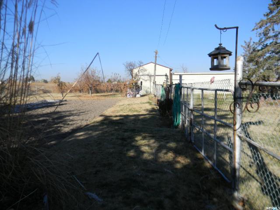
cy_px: 105
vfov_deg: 49.7
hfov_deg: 63.4
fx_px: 226
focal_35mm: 28
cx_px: 140
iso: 80
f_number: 3.5
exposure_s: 1/830
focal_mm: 5
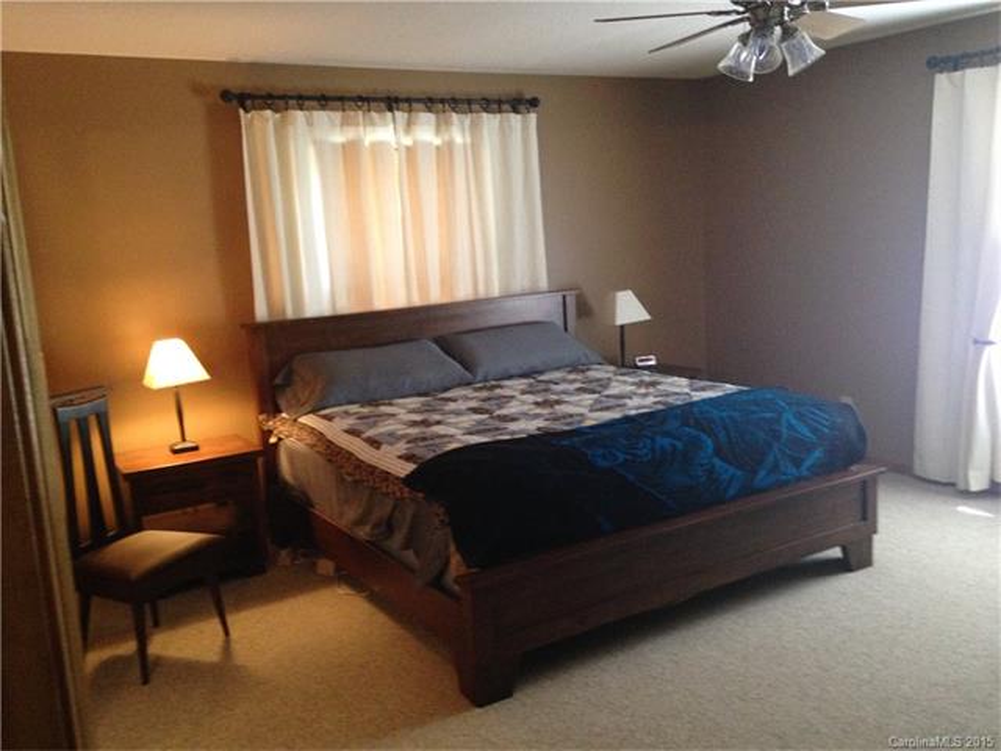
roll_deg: +3.4
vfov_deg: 42.9
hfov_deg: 55.4
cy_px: 376
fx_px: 954
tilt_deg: -7.8
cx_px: 500
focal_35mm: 33
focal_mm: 4.12
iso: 400
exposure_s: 1/17
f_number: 2.4
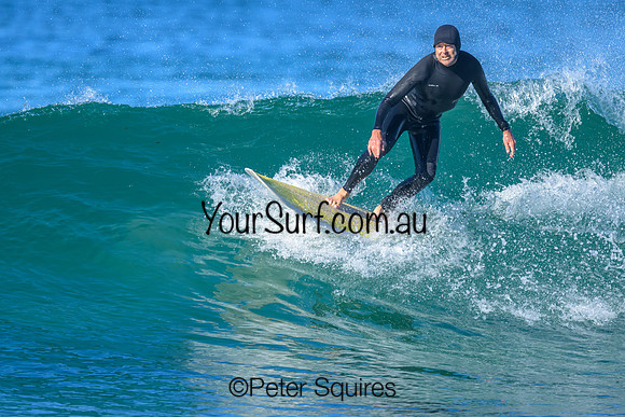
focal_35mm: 926
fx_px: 16080
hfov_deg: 2.2
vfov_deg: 1.5
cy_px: 179
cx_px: 329
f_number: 6.3
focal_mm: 800
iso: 560
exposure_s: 1/2000
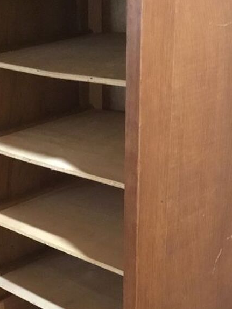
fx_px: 643
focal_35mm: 72
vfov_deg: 26.5
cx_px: 38
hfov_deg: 20.2
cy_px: 252
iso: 640
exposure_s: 1/17
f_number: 2.4
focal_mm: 3.3
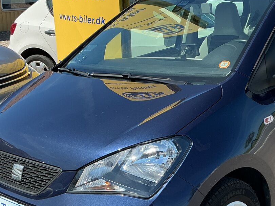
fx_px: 485
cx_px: 181
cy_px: 110
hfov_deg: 31.5
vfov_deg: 24.0
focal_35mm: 61
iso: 25
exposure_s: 1/1121
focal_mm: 3
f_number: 1.8
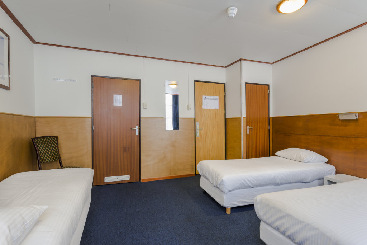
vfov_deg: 67.4
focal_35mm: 18
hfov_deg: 90.0
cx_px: 184
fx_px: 184
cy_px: 122
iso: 125
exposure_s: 1.6
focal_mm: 18
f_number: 10
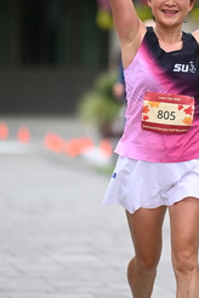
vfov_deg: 4.6
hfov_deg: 3.1
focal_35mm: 448
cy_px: 92
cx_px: 149
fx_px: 3714
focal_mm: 200
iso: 640
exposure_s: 1/2000
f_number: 2.8
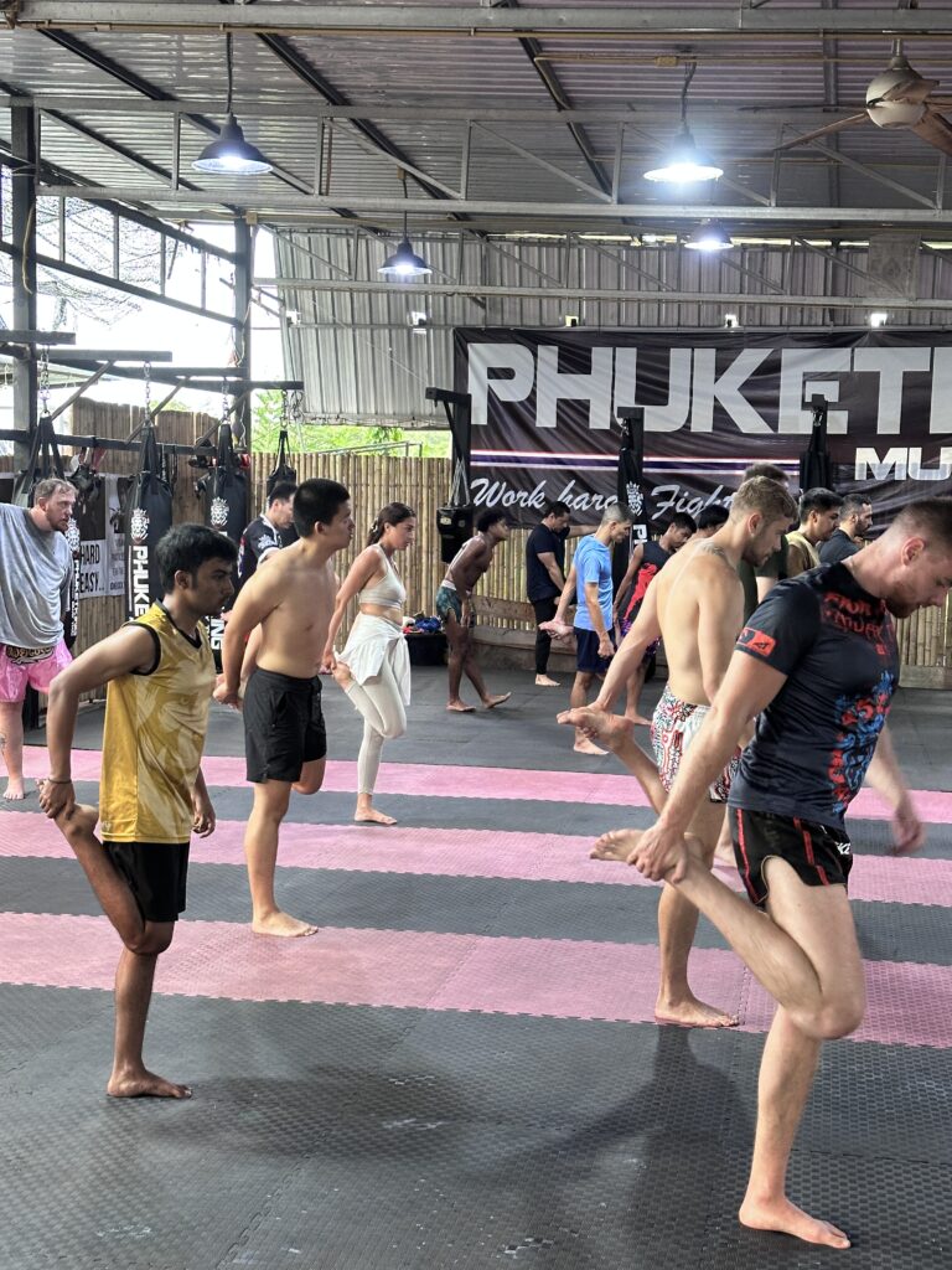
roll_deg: -0.4
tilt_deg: -4.5
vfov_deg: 39.7
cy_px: 635
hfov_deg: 30.3
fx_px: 1760
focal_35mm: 48
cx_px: 476
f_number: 1.78
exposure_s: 1/33
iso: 200
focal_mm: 6.86
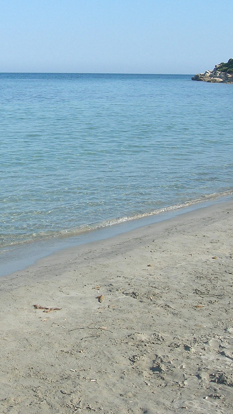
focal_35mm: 67
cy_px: 173
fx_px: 736
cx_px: -21
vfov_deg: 31.4
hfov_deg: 17.4
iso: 64
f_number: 4.8
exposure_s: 1/442
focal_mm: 7.8
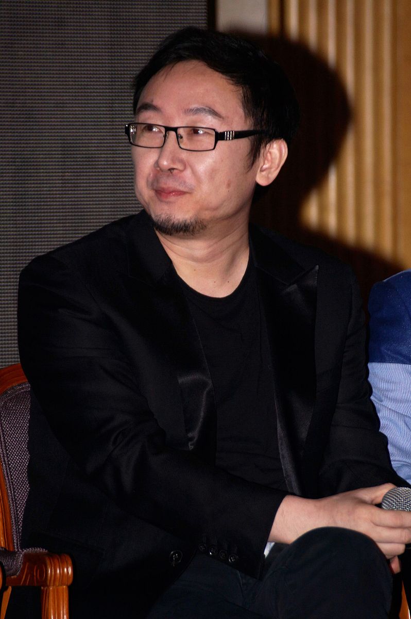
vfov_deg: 6.5
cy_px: 310
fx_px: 5403
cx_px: 206
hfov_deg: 4.4
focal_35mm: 315
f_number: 6.7
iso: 200
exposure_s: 1/500
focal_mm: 210
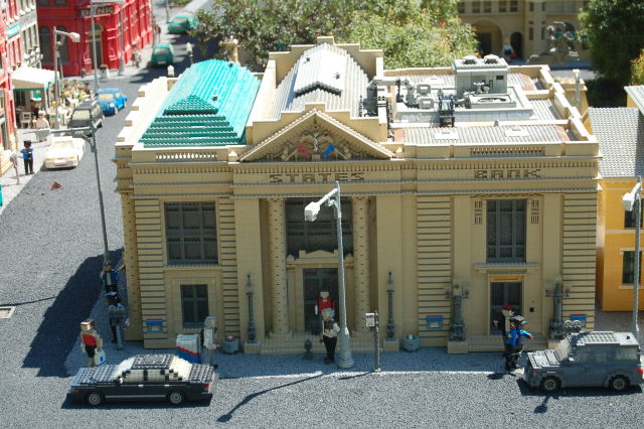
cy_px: 214
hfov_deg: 24.6
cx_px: 322
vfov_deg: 16.5
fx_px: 1475
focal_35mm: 82
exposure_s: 1/125
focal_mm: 55
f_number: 5.6
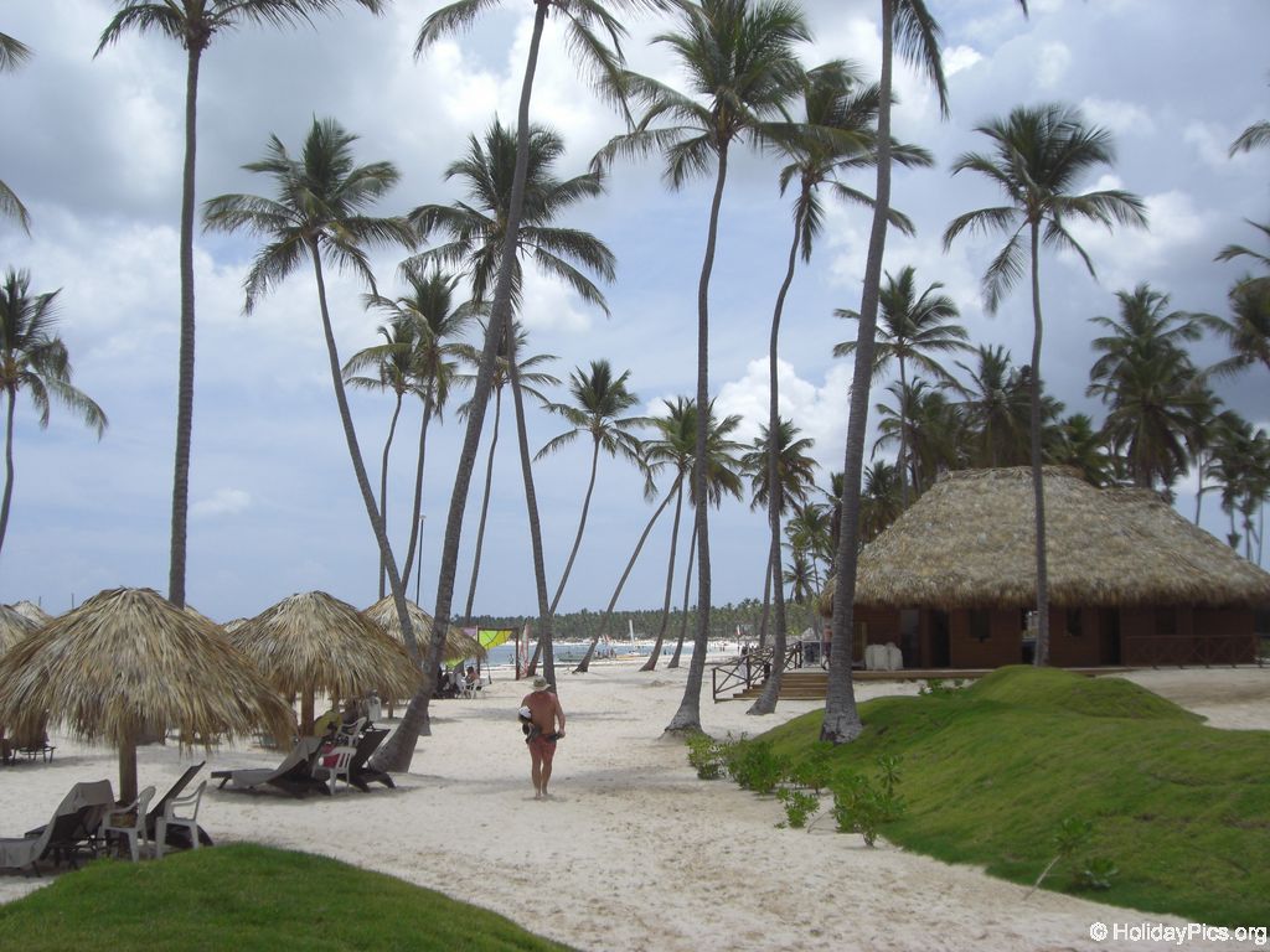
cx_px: 635
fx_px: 1394
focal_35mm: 38
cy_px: 476
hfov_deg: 49.0
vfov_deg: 37.7
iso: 64
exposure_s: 1/250
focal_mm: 6.2
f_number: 8
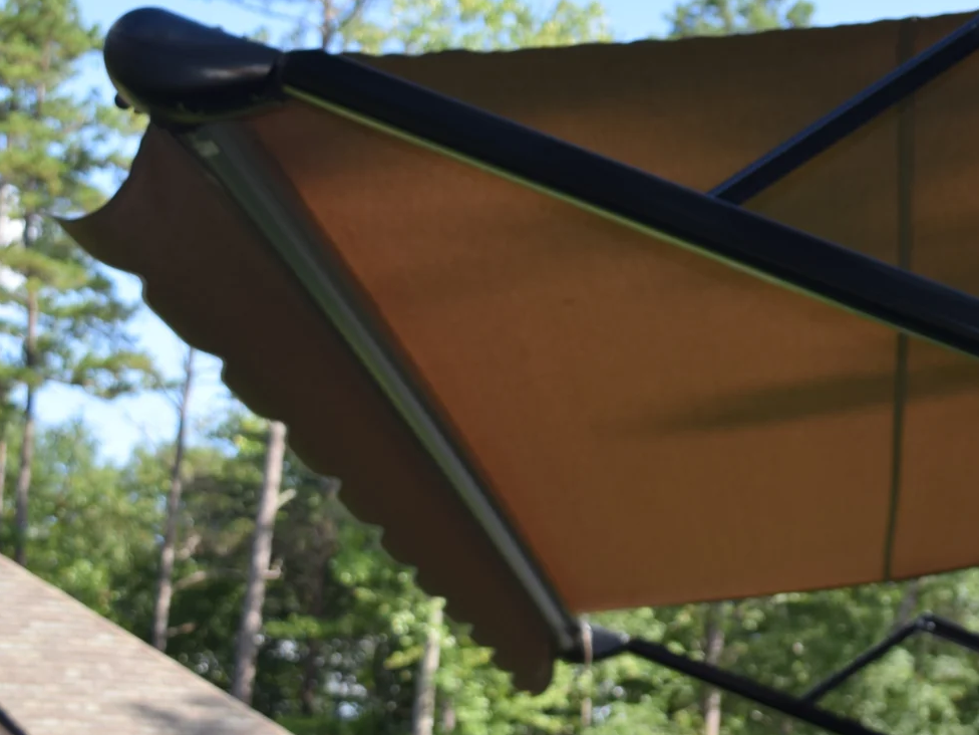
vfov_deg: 12.6
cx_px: 1186
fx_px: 3316
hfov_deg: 16.1
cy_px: 149
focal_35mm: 117
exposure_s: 1/160
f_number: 6.3
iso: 100
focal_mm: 31
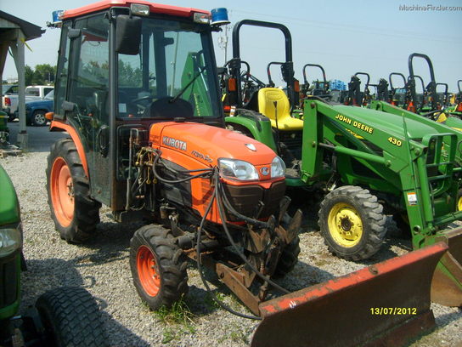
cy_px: 174
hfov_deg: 52.6
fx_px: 467
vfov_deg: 40.7
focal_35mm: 35
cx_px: 231
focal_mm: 5.8
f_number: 7.1
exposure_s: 1/250
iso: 80
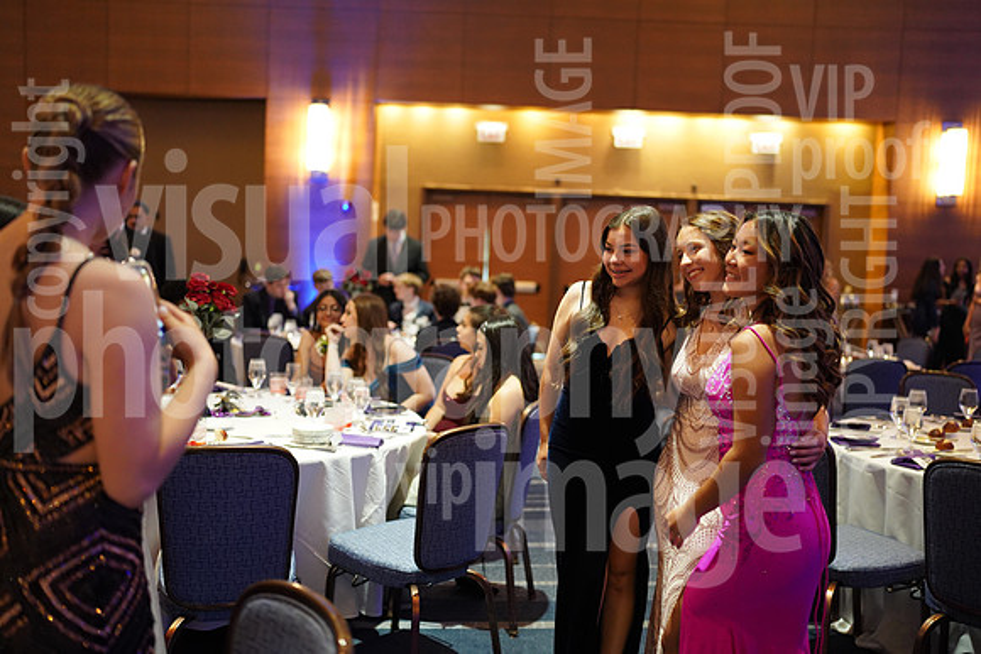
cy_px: 327
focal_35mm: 35
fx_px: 954
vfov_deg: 37.9
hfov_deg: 54.4
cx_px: 490
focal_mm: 35
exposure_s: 1/160
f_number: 1.4
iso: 3200
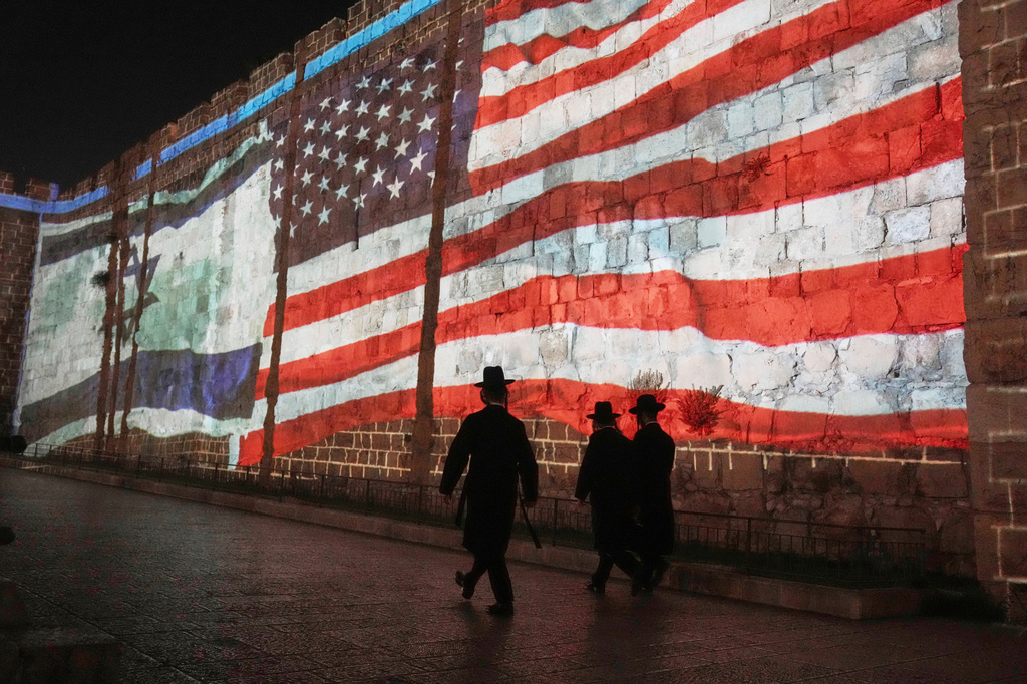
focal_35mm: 32
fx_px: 913
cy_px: 342
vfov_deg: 41.1
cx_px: 514
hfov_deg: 58.7
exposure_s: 1/100
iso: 8000
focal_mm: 32
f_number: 2.8
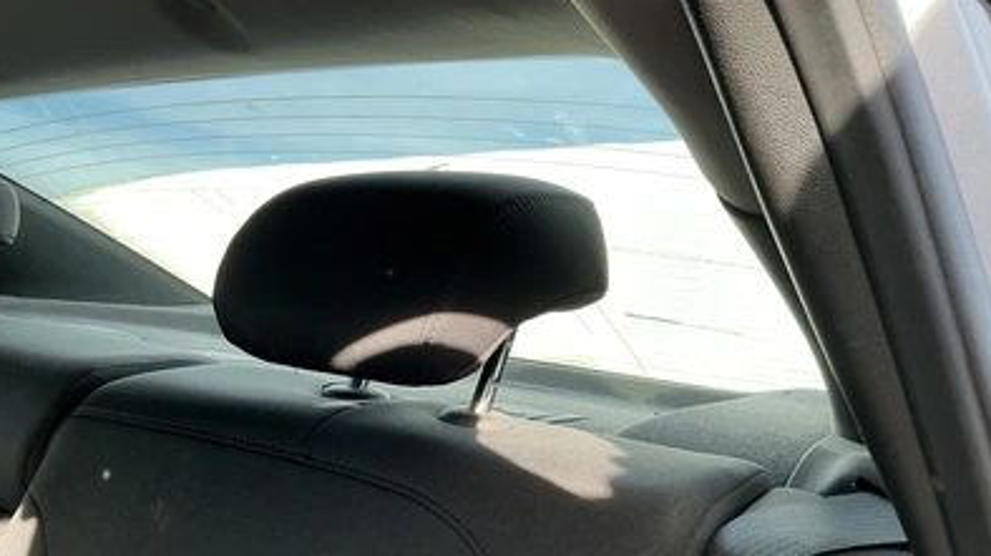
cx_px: 493
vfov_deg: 37.3
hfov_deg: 62.7
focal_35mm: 31
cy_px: 370
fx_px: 814
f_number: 1.8
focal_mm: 3
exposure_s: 1/139
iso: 16
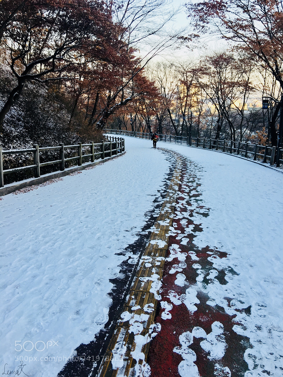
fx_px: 316
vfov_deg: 61.7
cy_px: 188
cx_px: 142
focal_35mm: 29
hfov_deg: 48.2
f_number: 2.2
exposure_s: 1/120
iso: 25
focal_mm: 4.15
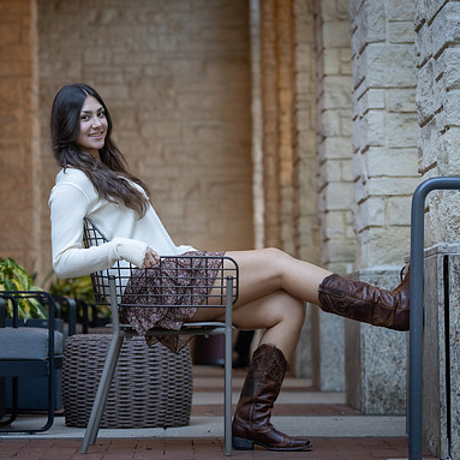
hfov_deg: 13.3
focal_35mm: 131
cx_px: 216
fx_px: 1970
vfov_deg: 13.3
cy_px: 263
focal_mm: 80
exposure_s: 1/320
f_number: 2.8
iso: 1250
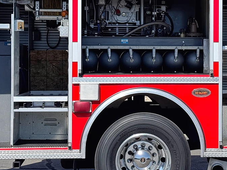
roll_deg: +0.3
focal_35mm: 105
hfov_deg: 18.7
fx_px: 688
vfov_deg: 14.0
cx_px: 149
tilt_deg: -0.6
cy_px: 51
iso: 64
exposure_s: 1/3817
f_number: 1.78
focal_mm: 6.76
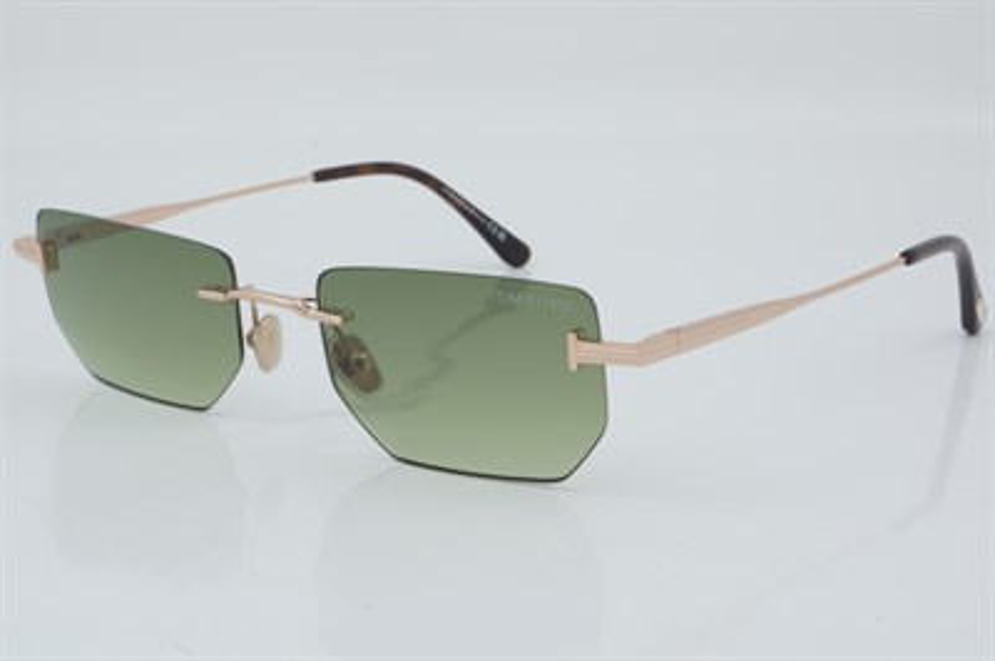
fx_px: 2071
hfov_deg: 27.0
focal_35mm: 75
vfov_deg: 18.2
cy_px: 330
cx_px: 498
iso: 100
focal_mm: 50
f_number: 29
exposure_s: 1/4
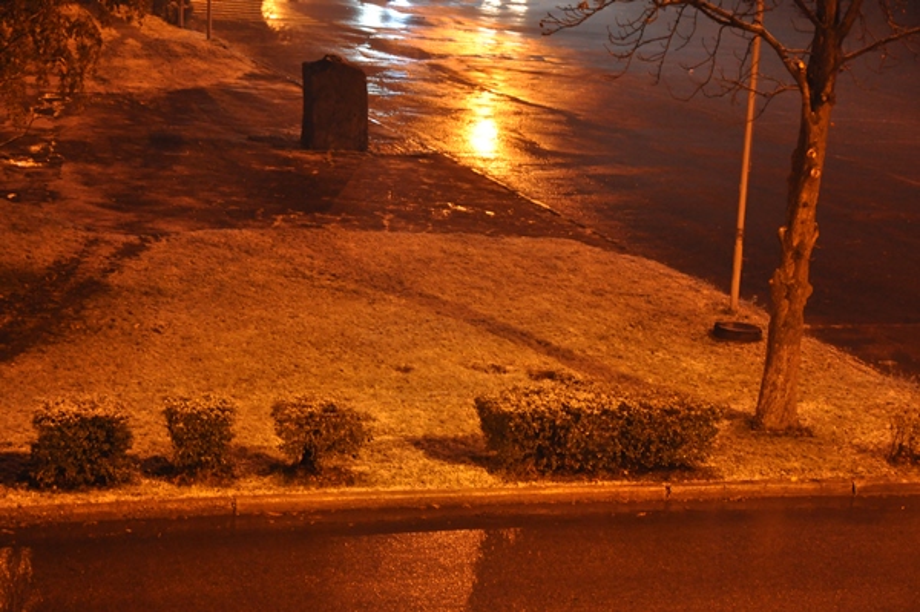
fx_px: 2375
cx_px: 460
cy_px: 306
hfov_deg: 21.9
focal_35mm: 93
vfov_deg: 14.7
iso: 1600
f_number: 5.3
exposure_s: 1/3
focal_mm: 62
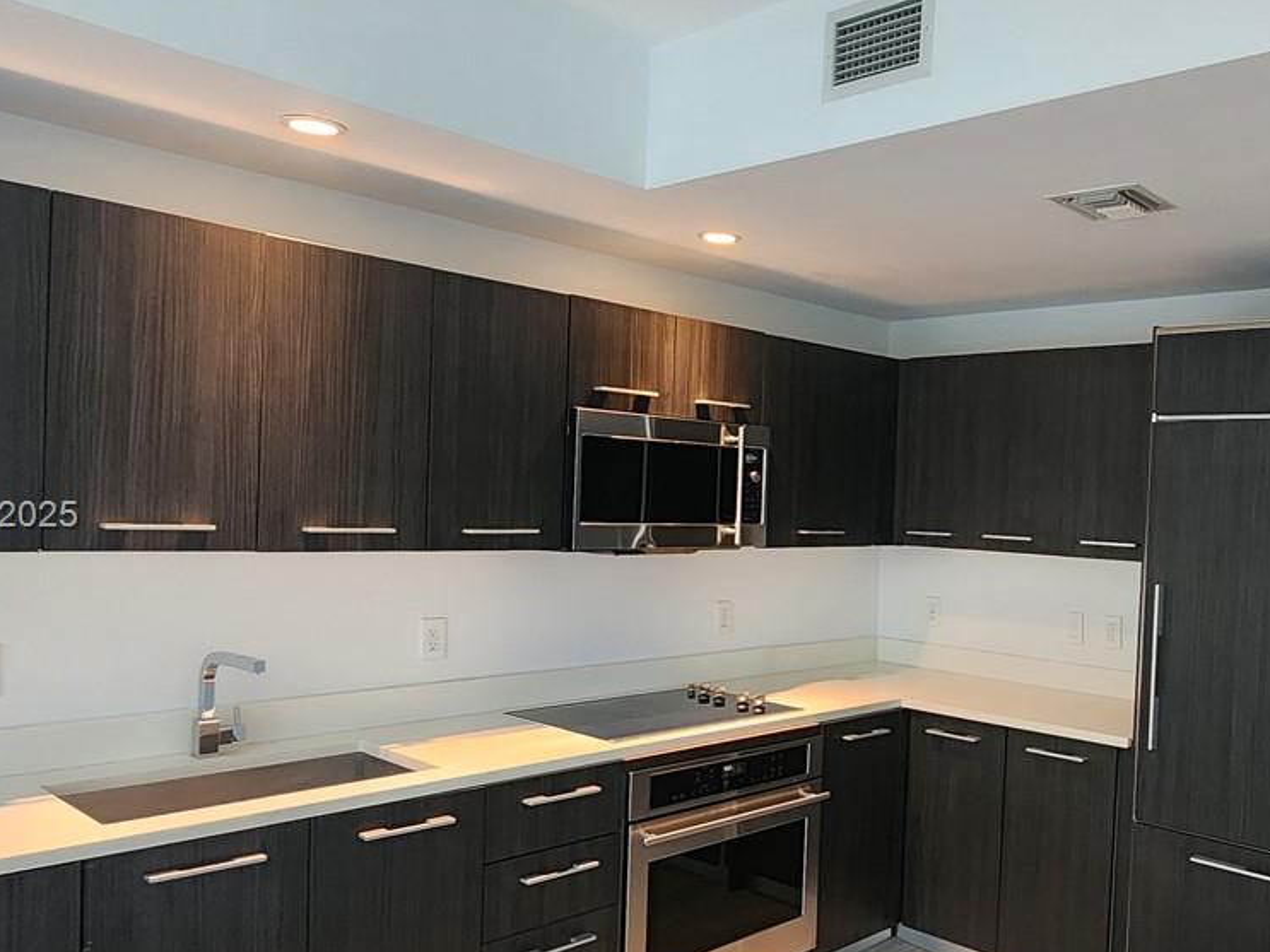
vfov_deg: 49.7
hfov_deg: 61.1
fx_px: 1027
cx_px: 899
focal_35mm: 28
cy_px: 518
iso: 320
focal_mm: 2.2
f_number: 2.2
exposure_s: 1/40
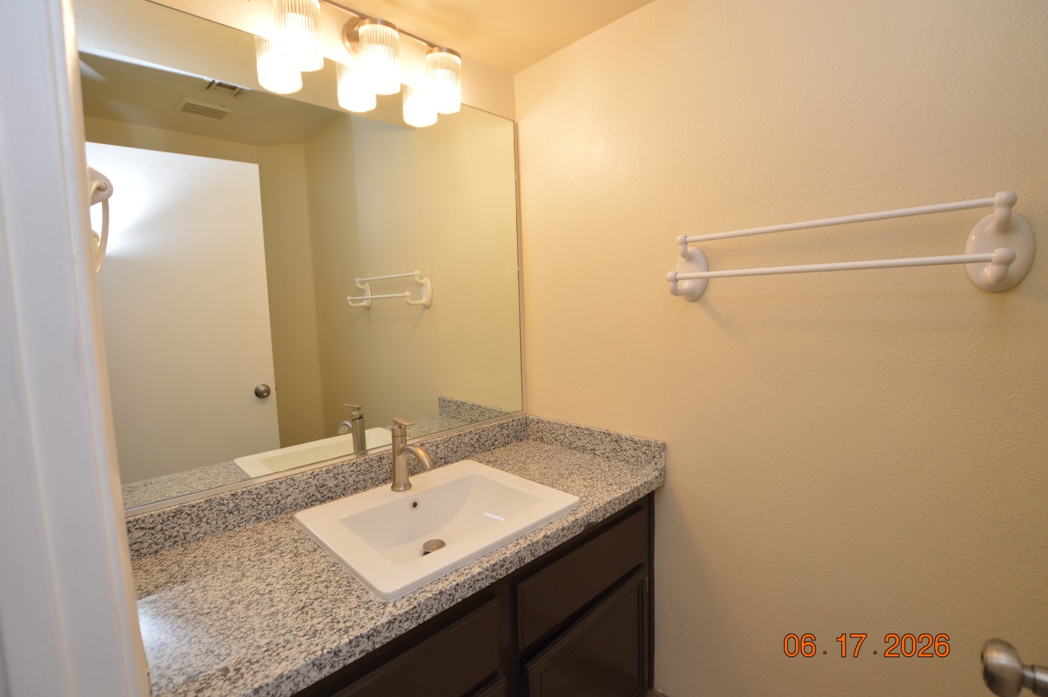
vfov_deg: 77.2
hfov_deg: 100.4
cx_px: 524
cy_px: 348
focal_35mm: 15
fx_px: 436
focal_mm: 10
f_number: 4.5
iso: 400
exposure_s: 1/80
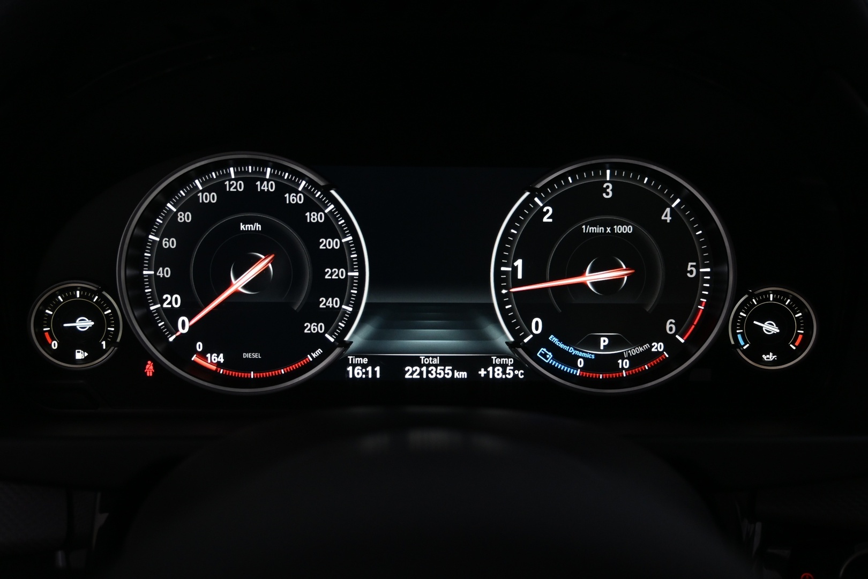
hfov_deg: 58.3
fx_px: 778
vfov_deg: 40.8
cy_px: 290
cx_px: 434
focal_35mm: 32
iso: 1000
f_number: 4
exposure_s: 1/30
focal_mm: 21.5
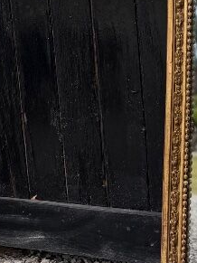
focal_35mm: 99
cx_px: 393
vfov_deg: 19.6
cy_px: 38
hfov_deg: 13.0
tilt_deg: -5.7
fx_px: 752
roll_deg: +2.3
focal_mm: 6.76
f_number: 1.78
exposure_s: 1/1855
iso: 80
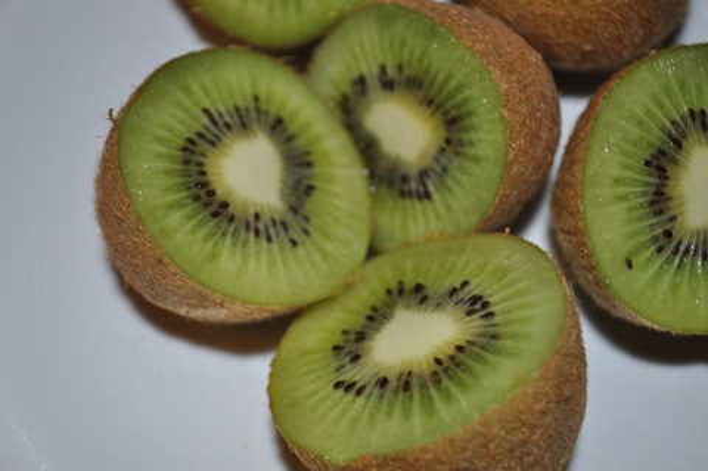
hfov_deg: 36.9
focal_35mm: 54
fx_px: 1061
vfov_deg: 25.0
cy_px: 236
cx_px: 354
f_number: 5
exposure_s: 1/60
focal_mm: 36
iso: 200
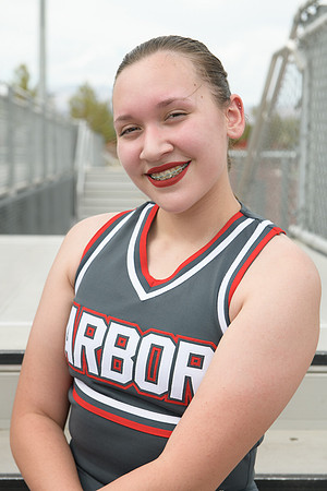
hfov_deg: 19.5
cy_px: 246
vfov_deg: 28.8
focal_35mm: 70
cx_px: 164
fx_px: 954
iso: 800
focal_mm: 70
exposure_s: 1/1250
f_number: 5.6
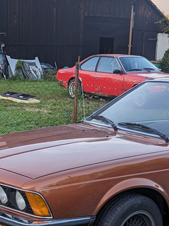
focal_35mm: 80
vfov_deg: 23.6
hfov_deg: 18.4
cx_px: 65
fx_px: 521
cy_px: 216
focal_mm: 6.81
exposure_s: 1/75
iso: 39
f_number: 1.85
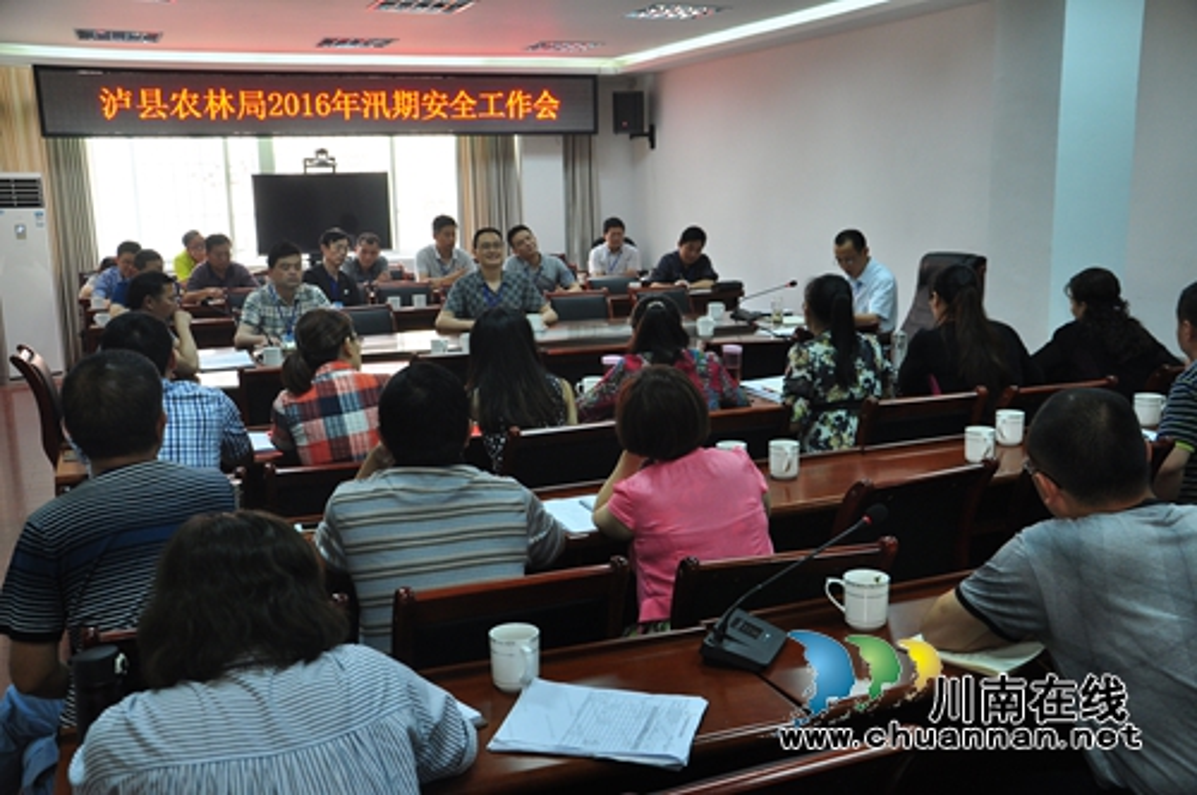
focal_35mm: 38
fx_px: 1245
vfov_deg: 35.4
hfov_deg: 51.3
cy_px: 398
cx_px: 598
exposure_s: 1/30
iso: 720
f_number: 4
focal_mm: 25
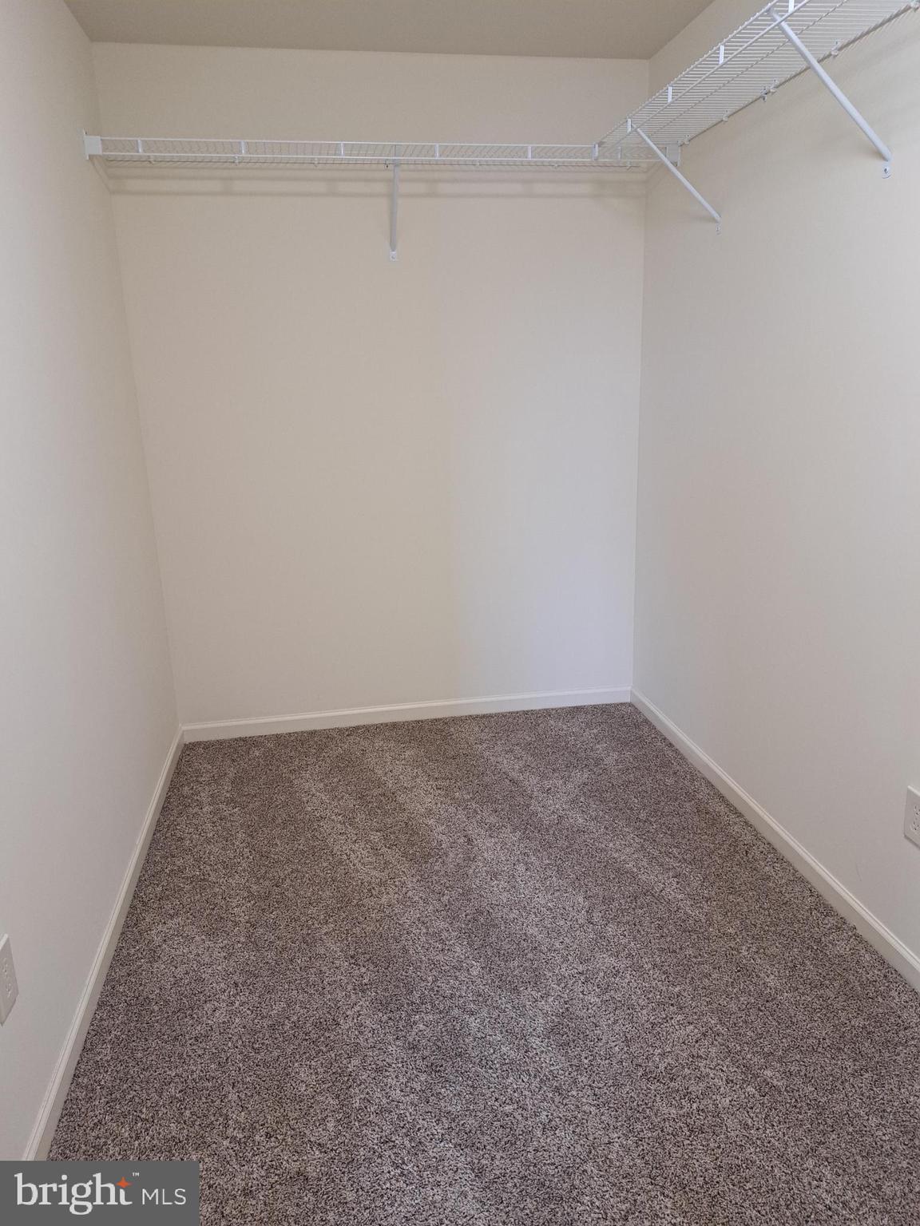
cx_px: 460
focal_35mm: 24
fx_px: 850
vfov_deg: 71.6
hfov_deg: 56.8
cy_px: 613
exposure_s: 1/60
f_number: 1.8
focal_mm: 5.23
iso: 250
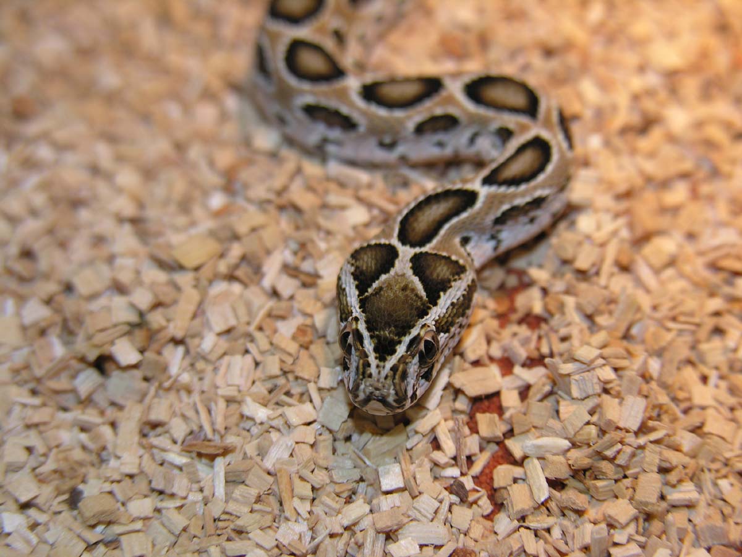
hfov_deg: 15.5
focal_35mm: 127
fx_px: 2722
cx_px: 371
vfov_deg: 11.7
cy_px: 278
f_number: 3.8
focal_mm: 32.4
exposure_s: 1/60.1
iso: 50
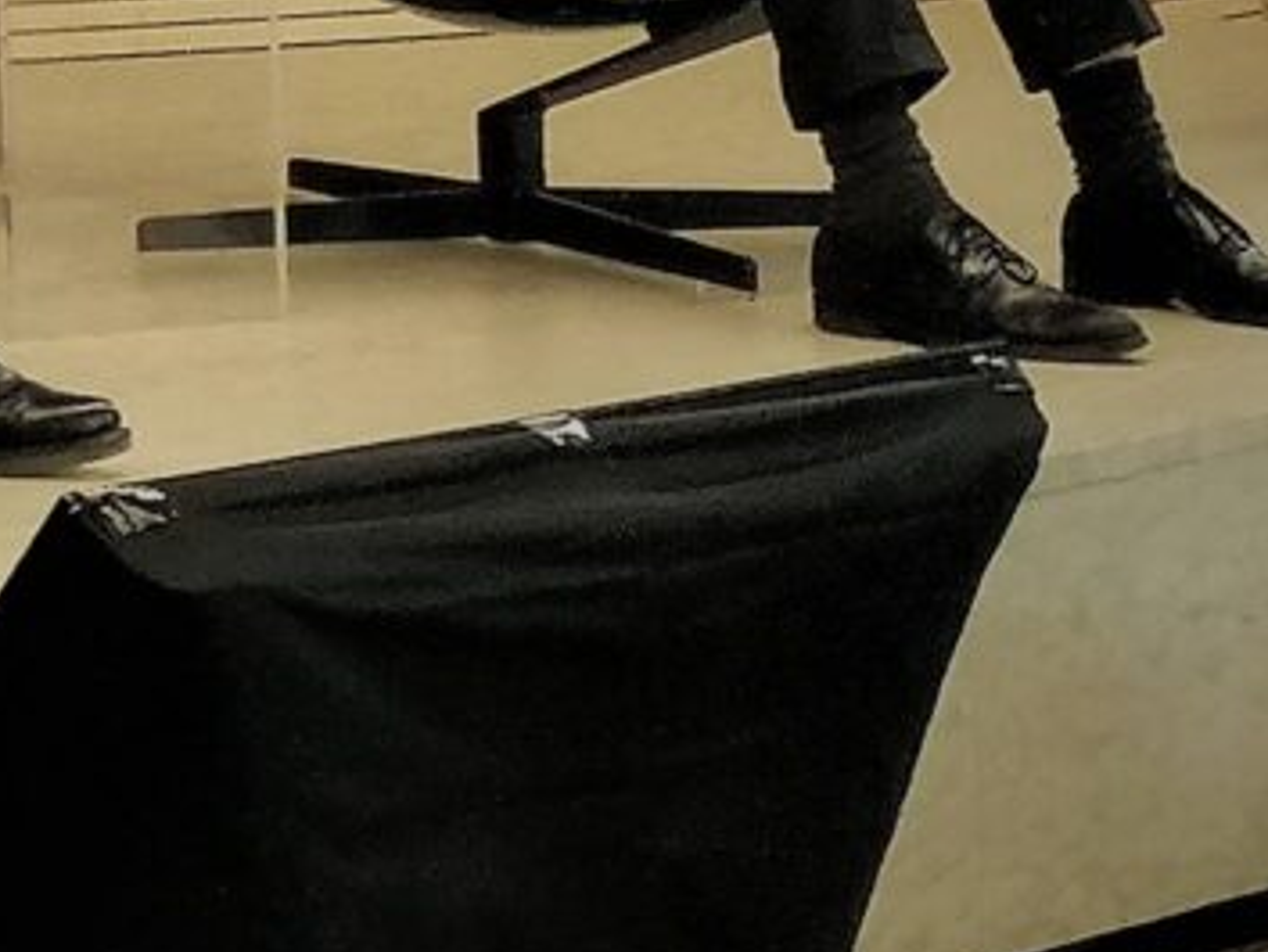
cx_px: -2493
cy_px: -1211
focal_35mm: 239
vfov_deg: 6.0
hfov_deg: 7.4
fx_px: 8758
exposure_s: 1/50
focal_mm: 3.95
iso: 160
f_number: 1.8
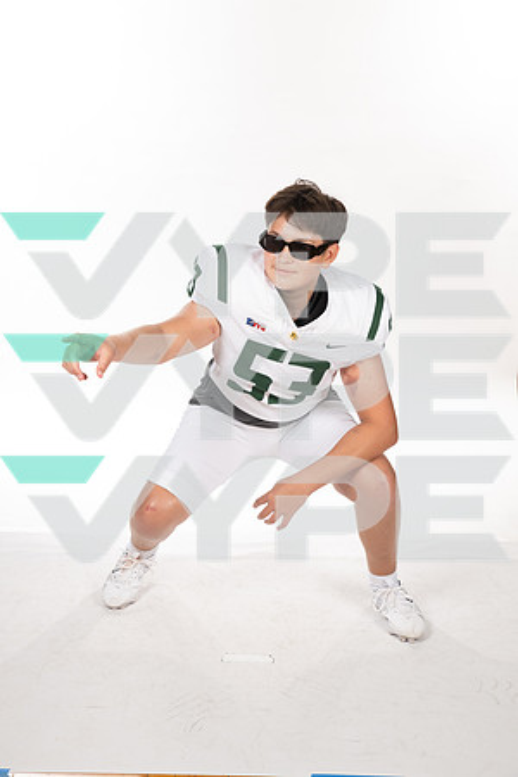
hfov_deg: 26.0
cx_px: 259
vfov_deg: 38.2
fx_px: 1122
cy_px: 388
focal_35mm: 52
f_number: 8
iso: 640
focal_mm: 52
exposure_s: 1/400
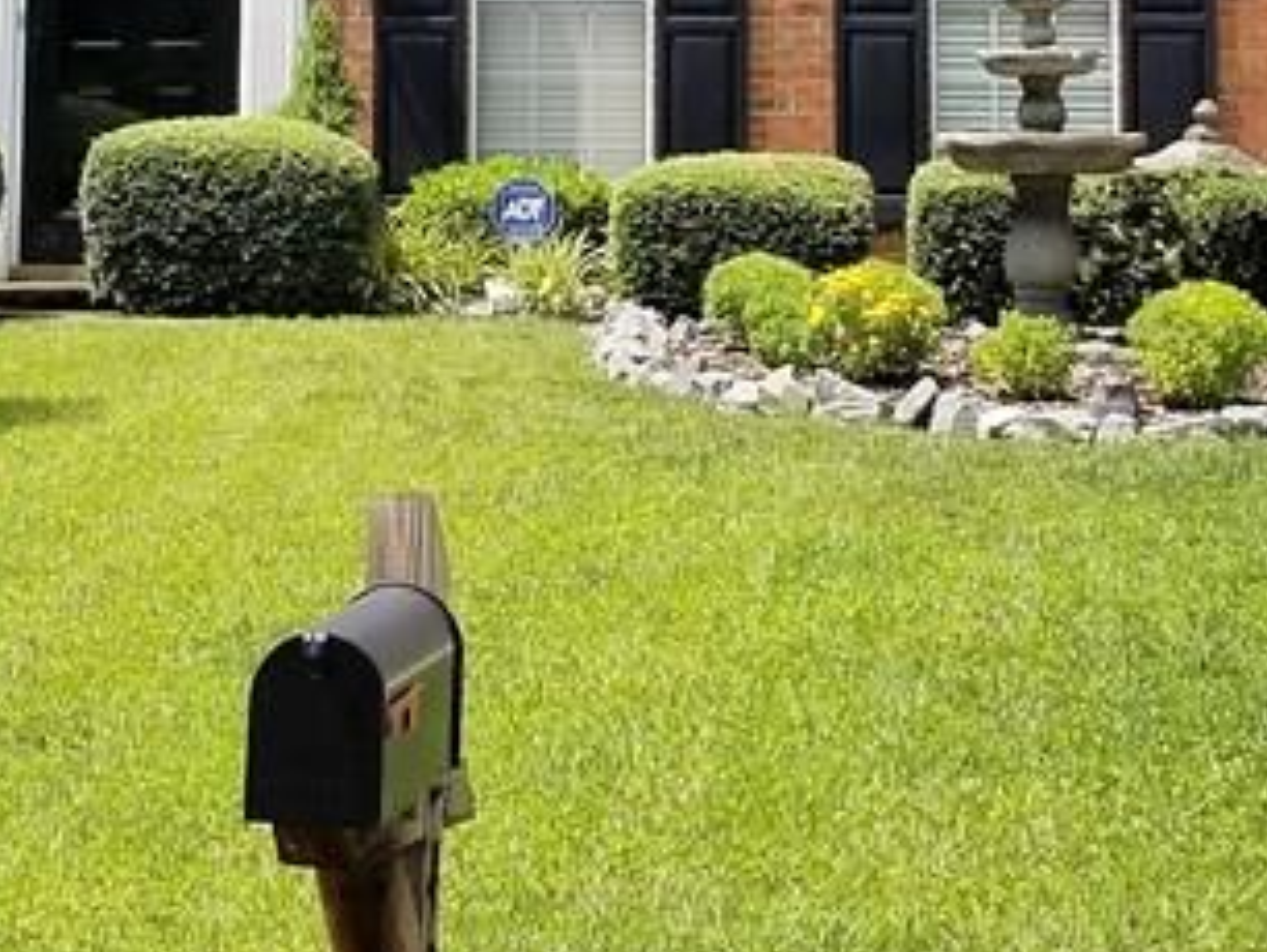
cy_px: -447
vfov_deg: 15.7
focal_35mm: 87
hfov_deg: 22.5
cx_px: 609
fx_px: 3187
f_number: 1.7
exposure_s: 1/2049
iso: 50
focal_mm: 4.25
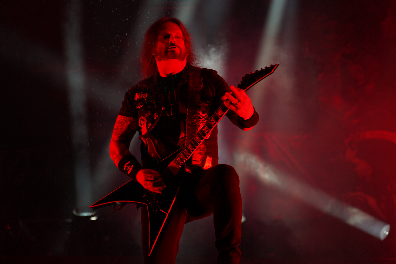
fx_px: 1155
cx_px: 198
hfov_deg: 19.5
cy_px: 132
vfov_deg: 13.0
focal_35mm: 105
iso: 320
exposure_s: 1/125
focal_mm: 105
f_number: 4
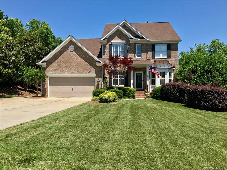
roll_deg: +0.5
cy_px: 85
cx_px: 114
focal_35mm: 28
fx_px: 184
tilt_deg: +2.2
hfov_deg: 63.4
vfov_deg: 49.7
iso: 20
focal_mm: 3.99
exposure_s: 1/1953
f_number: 1.8
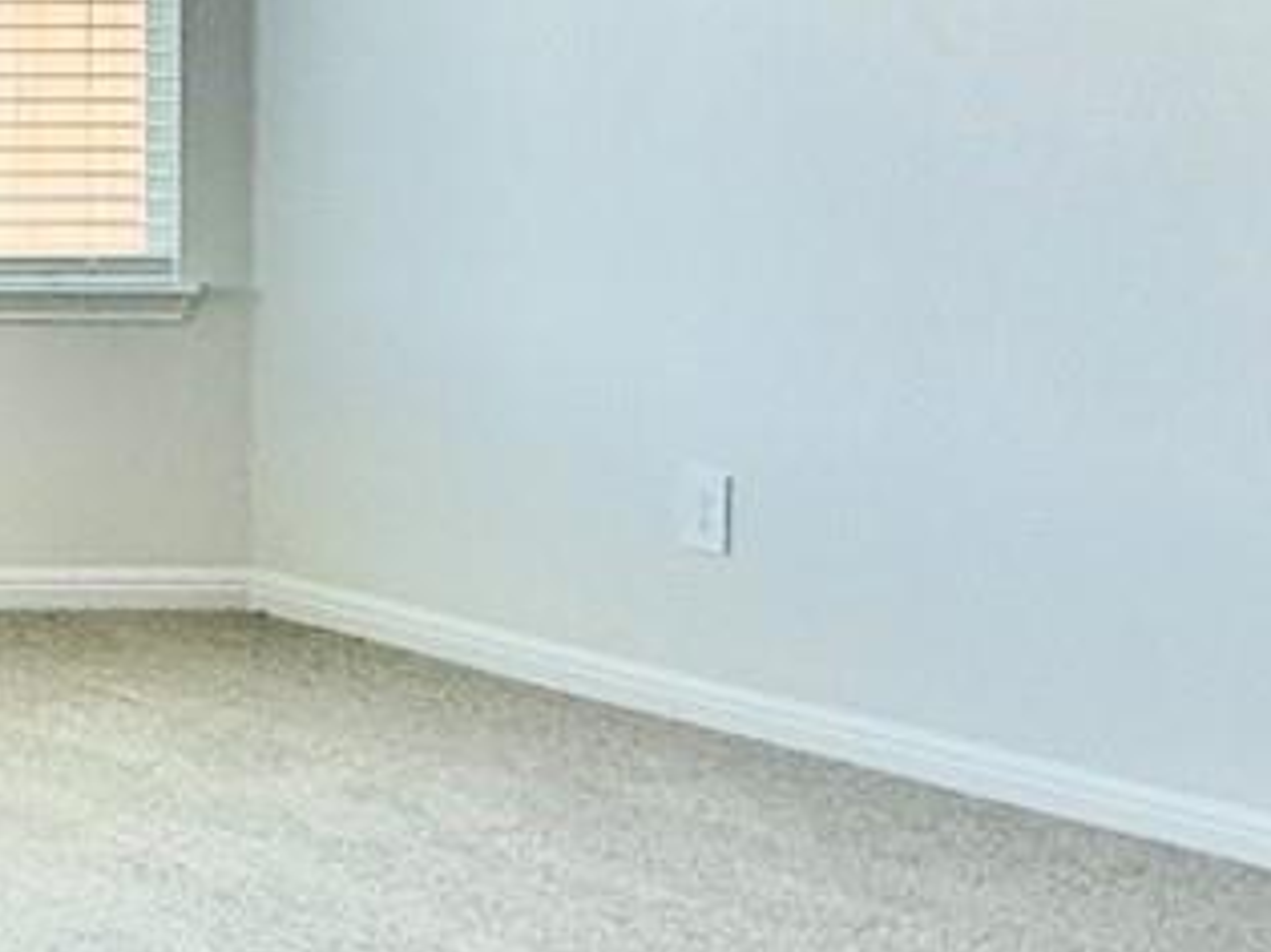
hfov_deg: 21.2
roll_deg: -0.5
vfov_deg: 16.0
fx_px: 3340
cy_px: 56
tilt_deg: -5.3
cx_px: 182
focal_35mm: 91
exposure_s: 1/120
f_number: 2.2
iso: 40
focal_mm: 2.22
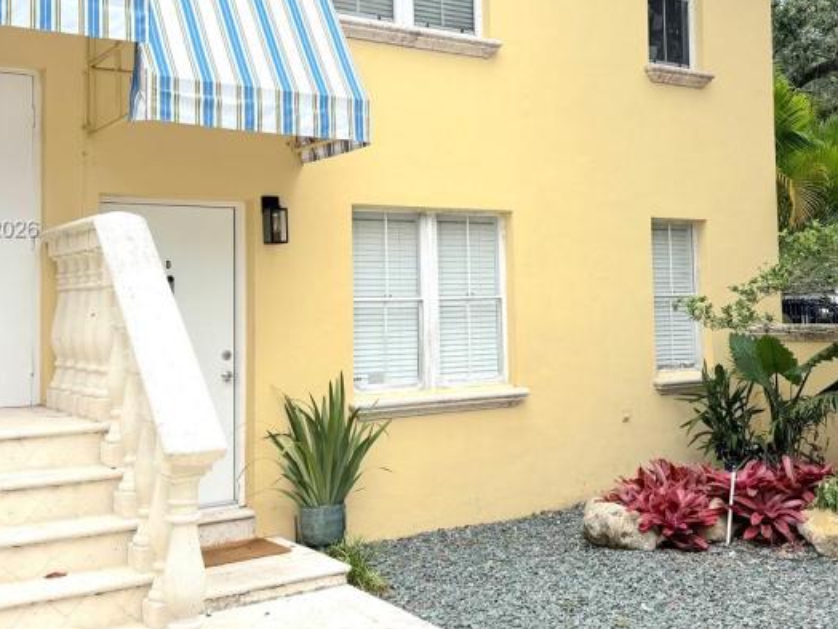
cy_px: 230
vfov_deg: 32.7
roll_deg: +1.7
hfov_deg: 42.7
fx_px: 1065
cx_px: 507
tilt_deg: +3.3
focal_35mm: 44
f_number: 1.78
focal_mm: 6.76
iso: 80
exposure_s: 1/1980
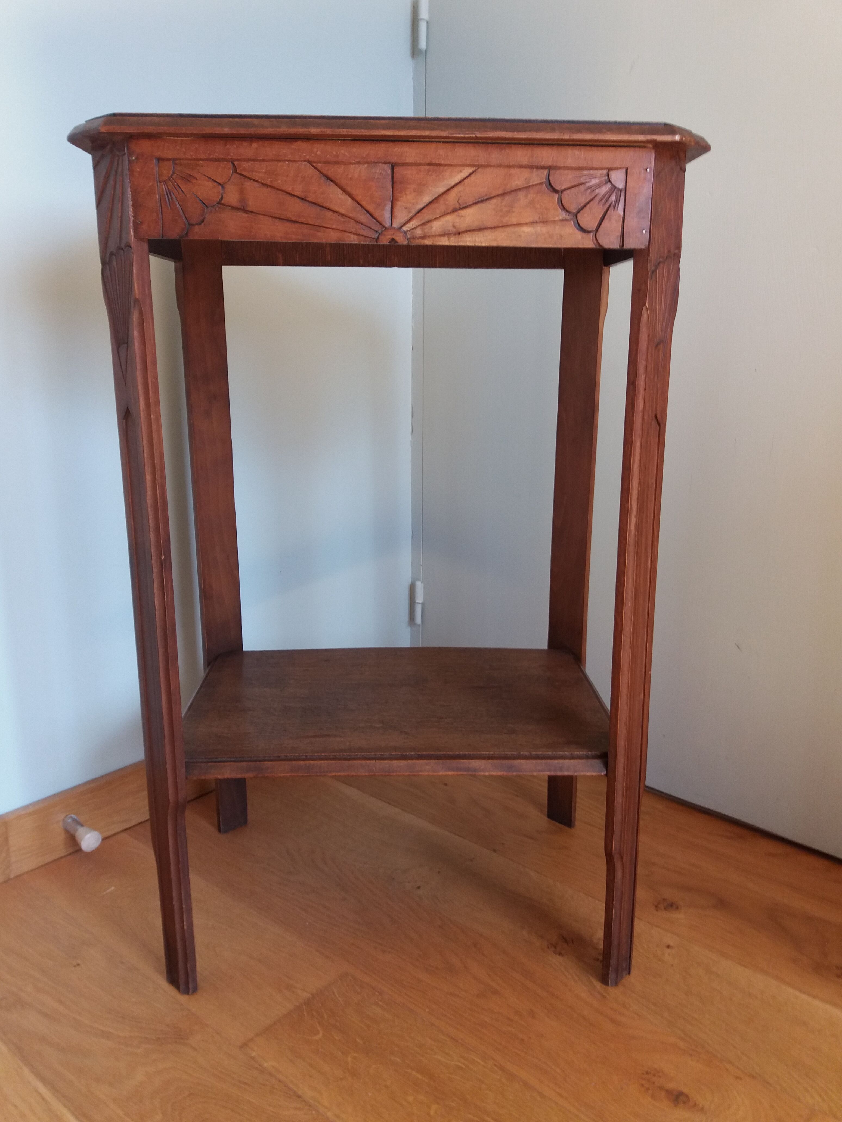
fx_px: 908
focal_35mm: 28
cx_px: 421
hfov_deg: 49.7
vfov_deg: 63.4
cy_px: 561
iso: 64
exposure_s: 1/33
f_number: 1.9
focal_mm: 3.7
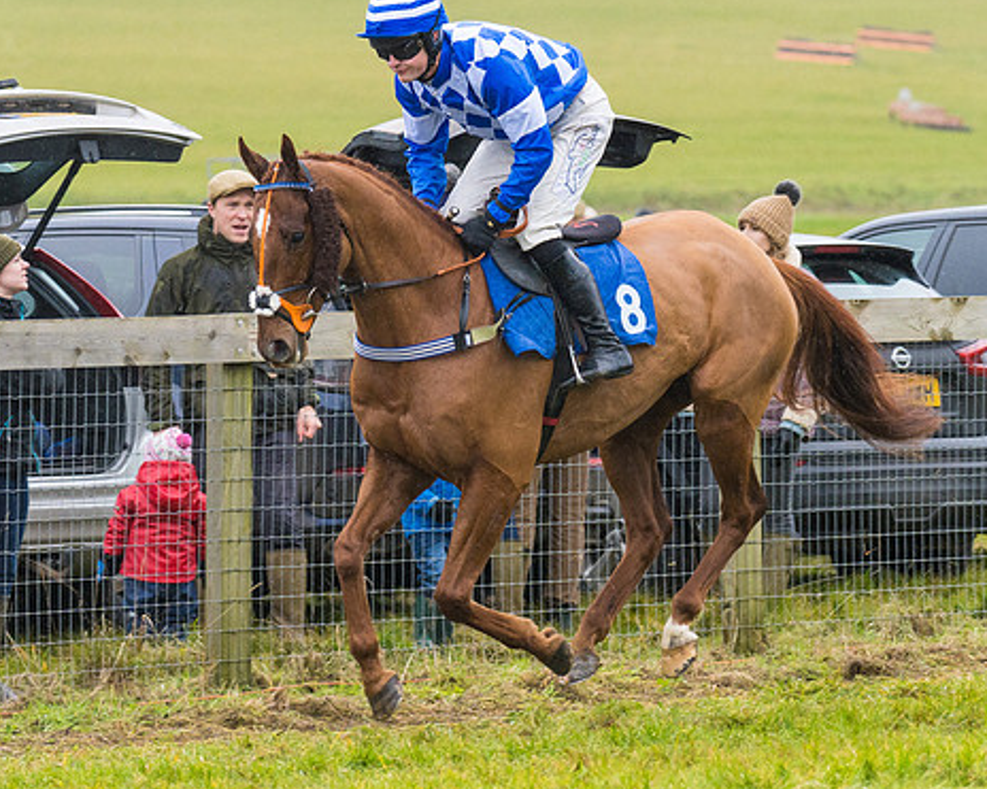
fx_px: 9200
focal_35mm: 315
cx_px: 492
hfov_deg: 6.1
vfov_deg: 4.9
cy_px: 382
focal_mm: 135
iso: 800
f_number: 4
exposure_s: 1/640
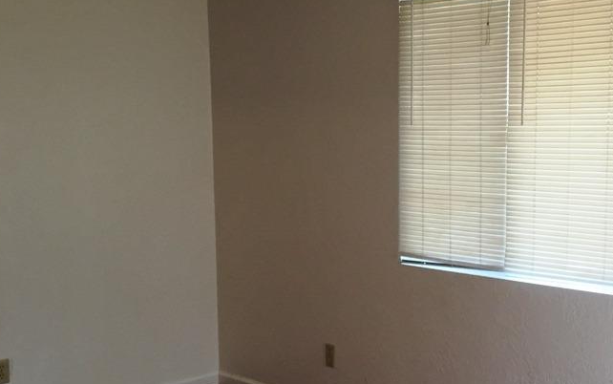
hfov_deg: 39.7
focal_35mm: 49
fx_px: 819
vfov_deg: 26.3
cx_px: 475
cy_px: 236
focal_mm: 4.15
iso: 32
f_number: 2.2
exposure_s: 1/30
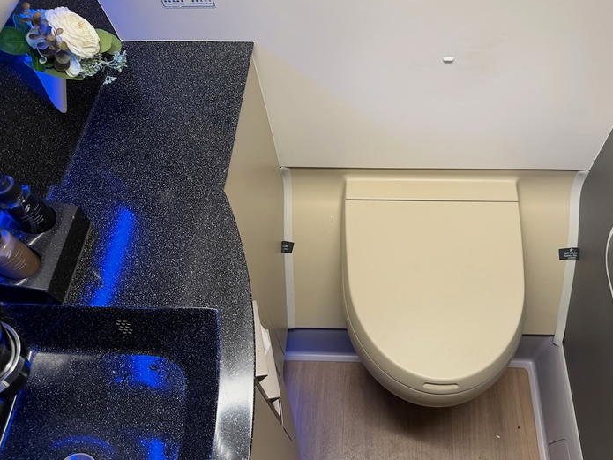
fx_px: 513
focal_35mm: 29
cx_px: 355
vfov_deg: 48.1
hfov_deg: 61.3
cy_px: 202
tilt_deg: -57.3
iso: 250
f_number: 1.78
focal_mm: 6.76
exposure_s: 1/56
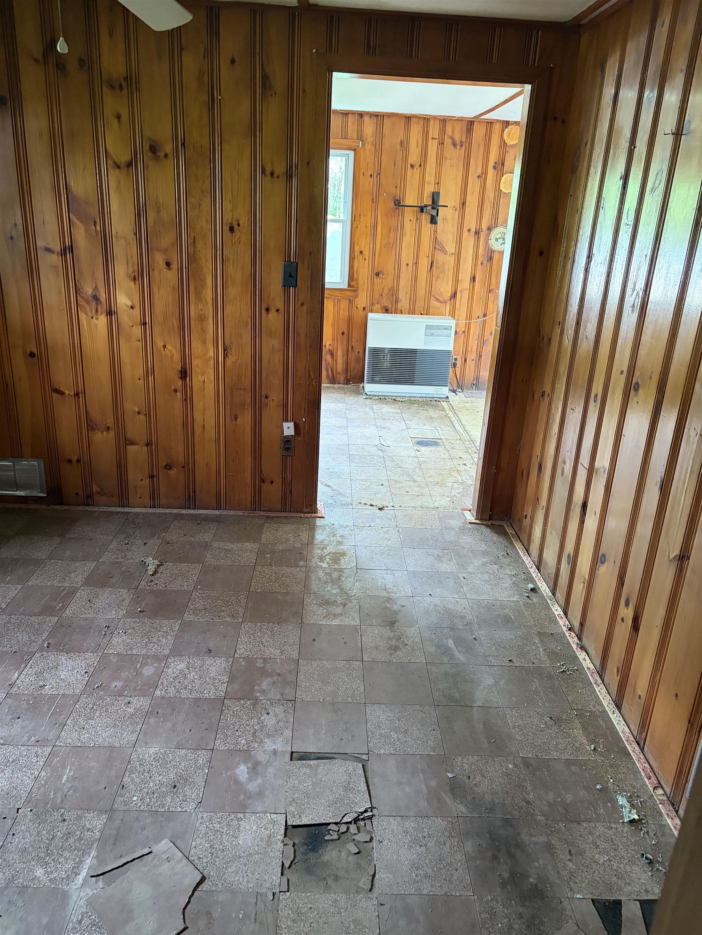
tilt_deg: -18.8
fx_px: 703
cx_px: 351
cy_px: 468
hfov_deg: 53.1
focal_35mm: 26
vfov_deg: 67.3
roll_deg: -1.7
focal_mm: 5.96
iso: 400
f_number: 1.6
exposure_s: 1/60
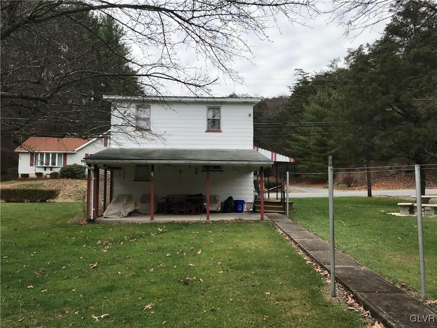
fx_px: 353
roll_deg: -0.7
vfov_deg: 49.7
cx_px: 218
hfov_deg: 63.4
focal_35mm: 28
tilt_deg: +5.9
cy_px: 164
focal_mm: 3.99
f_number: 1.8
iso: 20
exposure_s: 1/1018
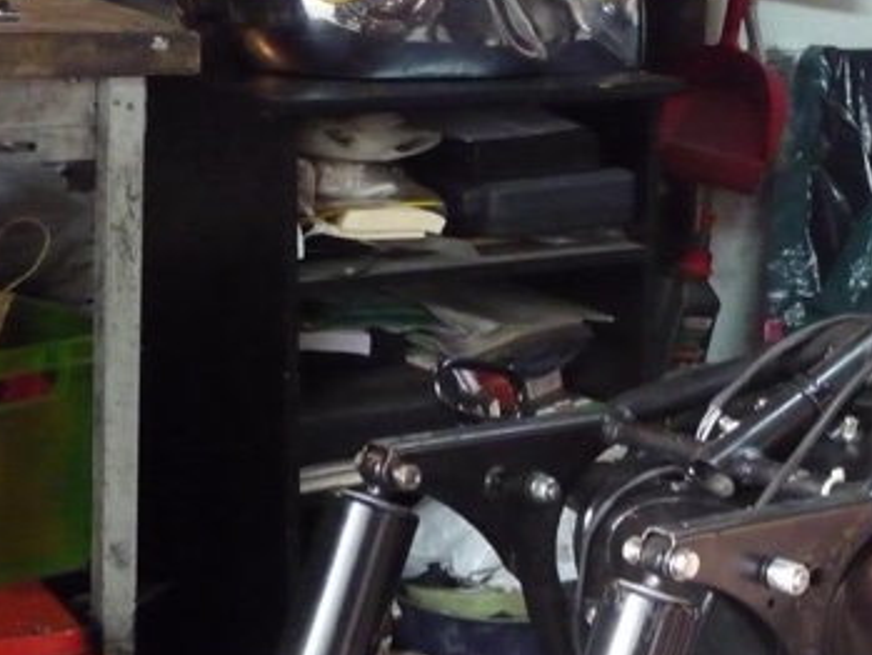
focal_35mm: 110
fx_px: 2772
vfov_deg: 13.3
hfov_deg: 17.4
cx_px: 879
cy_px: 612
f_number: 4.2
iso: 800
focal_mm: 8
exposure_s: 1/20
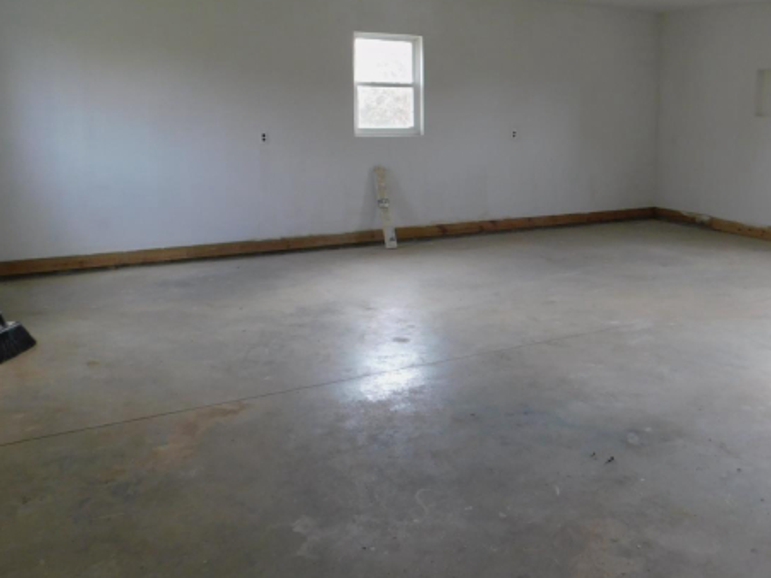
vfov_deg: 41.5
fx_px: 757
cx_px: 522
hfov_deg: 52.8
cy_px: 224
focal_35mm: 34
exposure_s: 1/30
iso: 140
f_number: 3
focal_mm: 4
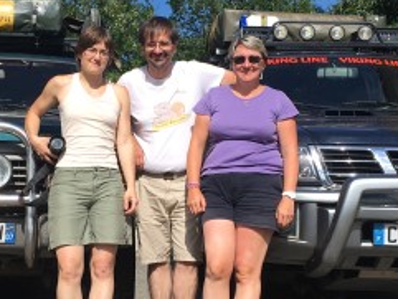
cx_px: 127
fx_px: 886
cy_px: 167
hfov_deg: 25.2
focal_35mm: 77
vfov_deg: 19.1
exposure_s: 1/1570
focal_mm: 4.15
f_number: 2.2
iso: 25
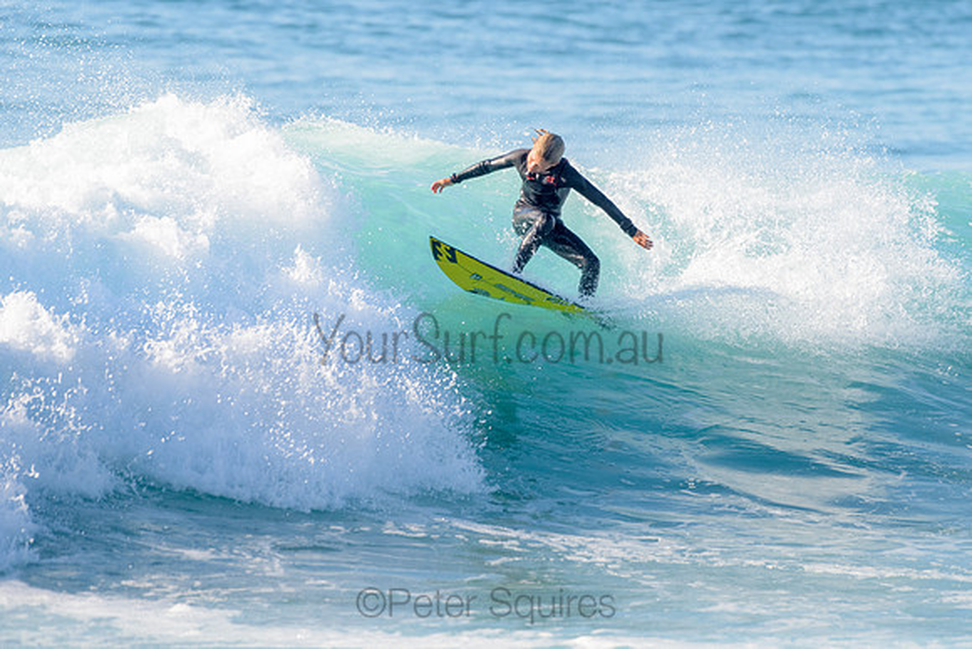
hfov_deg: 3.4
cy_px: 298
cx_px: 578
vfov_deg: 2.2
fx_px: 16534
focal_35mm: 612
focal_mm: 500
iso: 560
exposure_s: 1/2000
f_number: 5.6
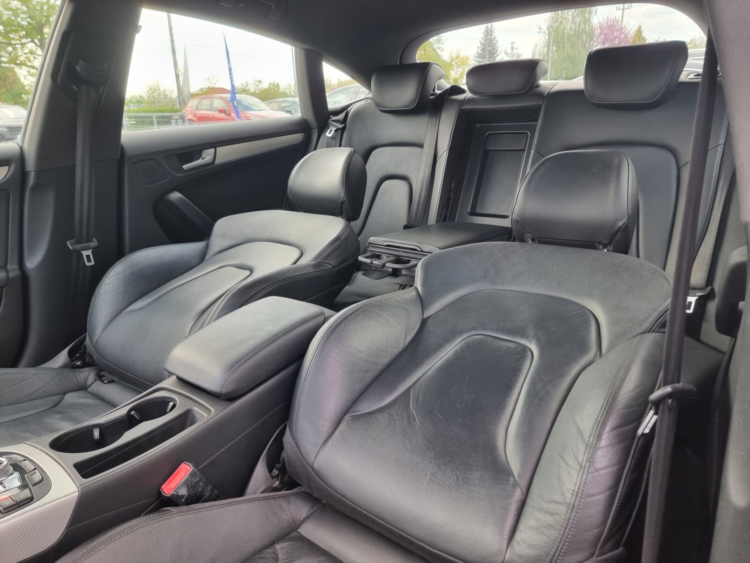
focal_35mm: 24
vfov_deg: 56.8
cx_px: 375
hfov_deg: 71.6
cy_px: 282
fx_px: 520
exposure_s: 1/100
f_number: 1.8
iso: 50
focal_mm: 6.7
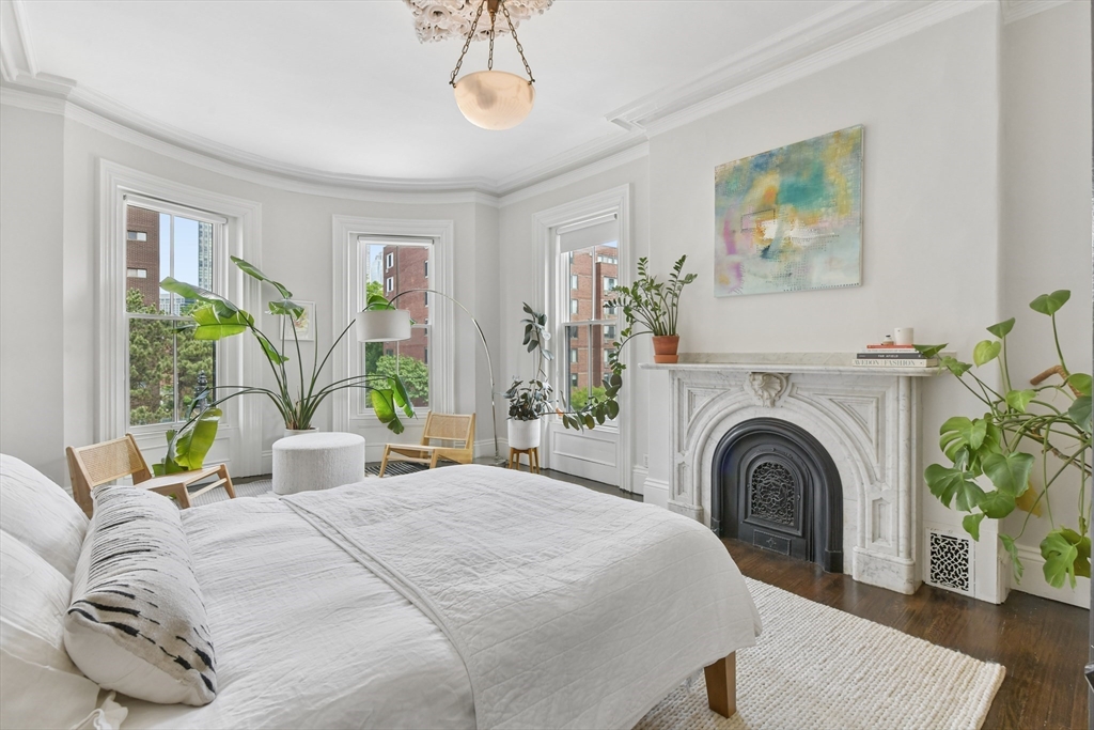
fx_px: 486
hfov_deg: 96.7
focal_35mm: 16
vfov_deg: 73.8
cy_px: 365
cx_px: 547
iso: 640
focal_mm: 16
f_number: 9
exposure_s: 1/25
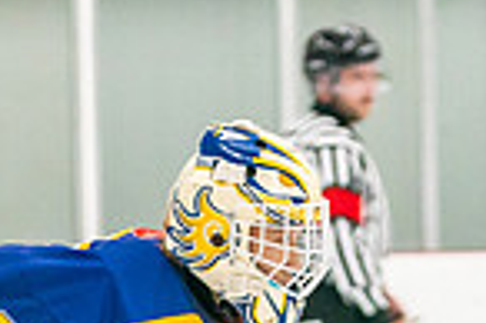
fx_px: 5542
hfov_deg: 5.0
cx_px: 122
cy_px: 490
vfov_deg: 3.3
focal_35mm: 411
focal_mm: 82
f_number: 2.8
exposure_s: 1/1250
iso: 3200
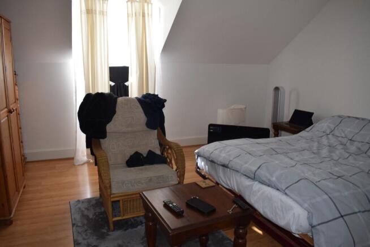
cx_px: 185
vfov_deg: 48.0
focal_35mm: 27
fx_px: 278
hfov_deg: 67.3
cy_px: 124
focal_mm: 18
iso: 800
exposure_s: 1/100
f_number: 5
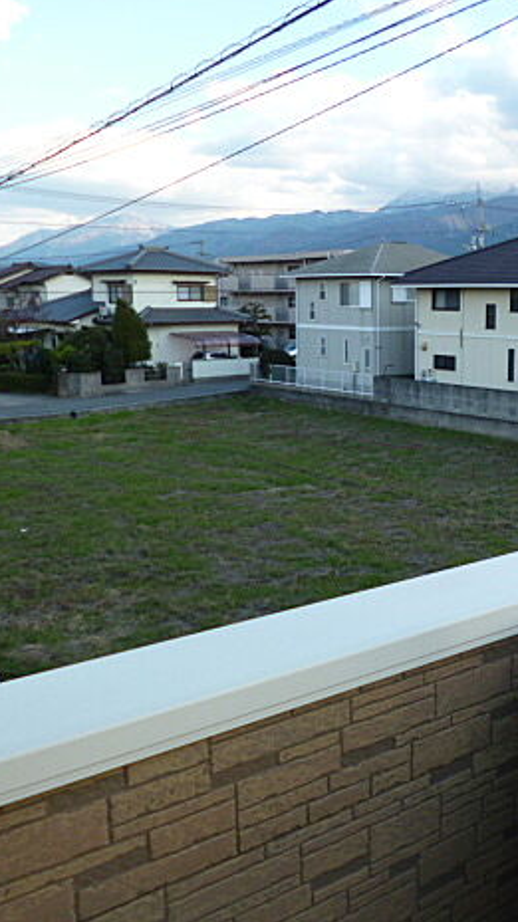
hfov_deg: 31.4
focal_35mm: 36
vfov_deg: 55.3
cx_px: 454
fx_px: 880
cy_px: 462
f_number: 2.5
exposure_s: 1/320
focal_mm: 4.3
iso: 100
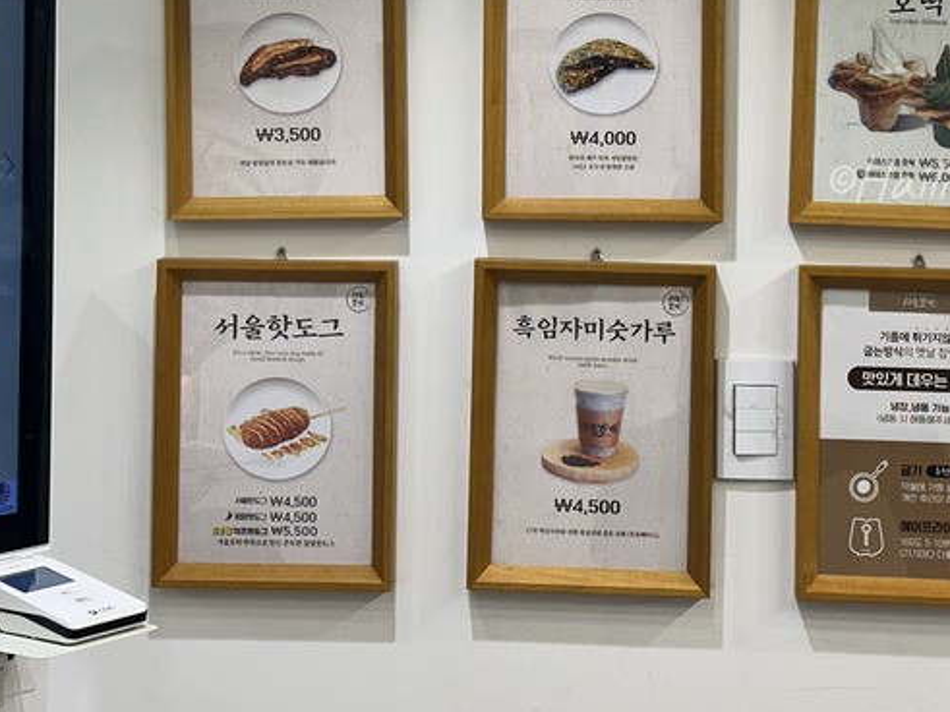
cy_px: 87
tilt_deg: +0.6
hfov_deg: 22.8
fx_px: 2360
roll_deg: -0.3
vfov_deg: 16.9
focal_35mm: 86
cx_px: 490
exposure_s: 1/120
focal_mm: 6.86
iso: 80
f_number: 1.78
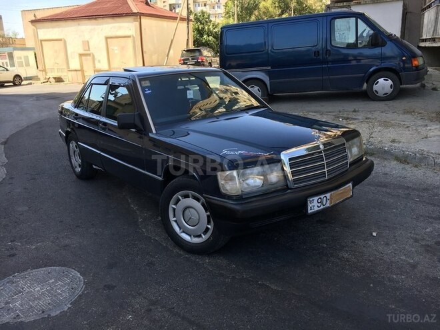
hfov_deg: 61.7
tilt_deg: -14.9
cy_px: 165
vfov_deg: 48.2
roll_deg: +2.1
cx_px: 220
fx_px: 369
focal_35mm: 29
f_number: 2.2
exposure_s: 1/418
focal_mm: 4.15
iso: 25
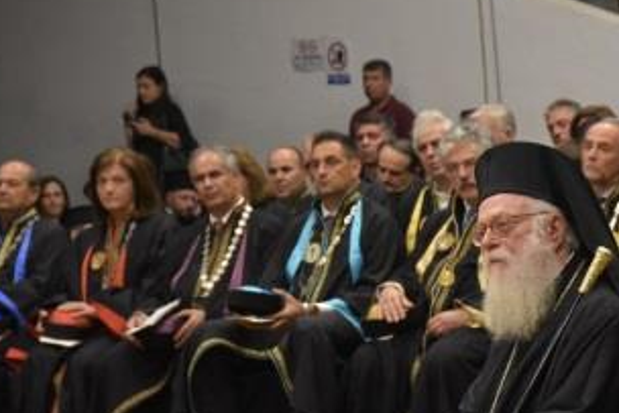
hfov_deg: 11.6
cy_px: 209
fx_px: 3045
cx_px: 328
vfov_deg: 7.8
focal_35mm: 177
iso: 5000
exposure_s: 1/125
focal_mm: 80
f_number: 7.1
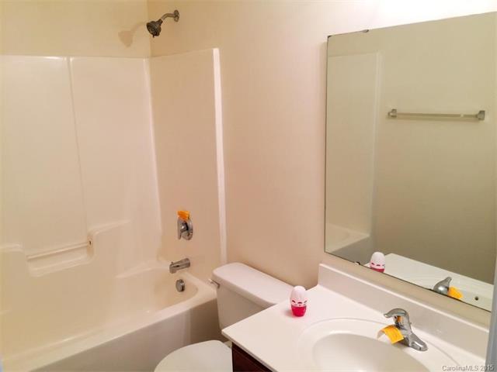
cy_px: 186
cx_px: 248
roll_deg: -0.1
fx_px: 416
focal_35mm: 29
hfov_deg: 61.7
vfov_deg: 48.2
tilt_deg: -15.7
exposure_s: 1/30
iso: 32
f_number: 2.2
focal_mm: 4.15
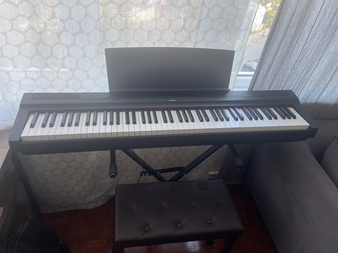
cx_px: 169
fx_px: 254
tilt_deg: -41.2
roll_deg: -7.3
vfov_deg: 53.1
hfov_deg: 67.3
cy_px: 126
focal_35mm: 26
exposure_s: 1/121
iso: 64
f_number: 1.8
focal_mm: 4.25
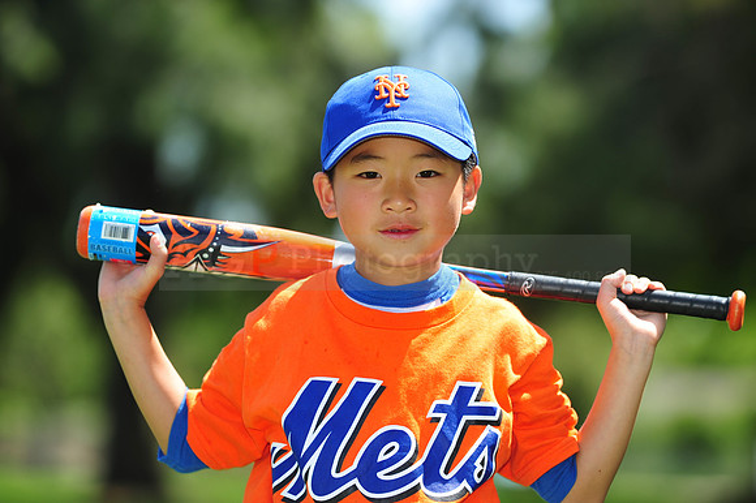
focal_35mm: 200
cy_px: 252
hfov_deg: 10.3
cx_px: 378
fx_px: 4197
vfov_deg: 6.9
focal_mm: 200
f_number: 4.5
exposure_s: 1/640
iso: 200
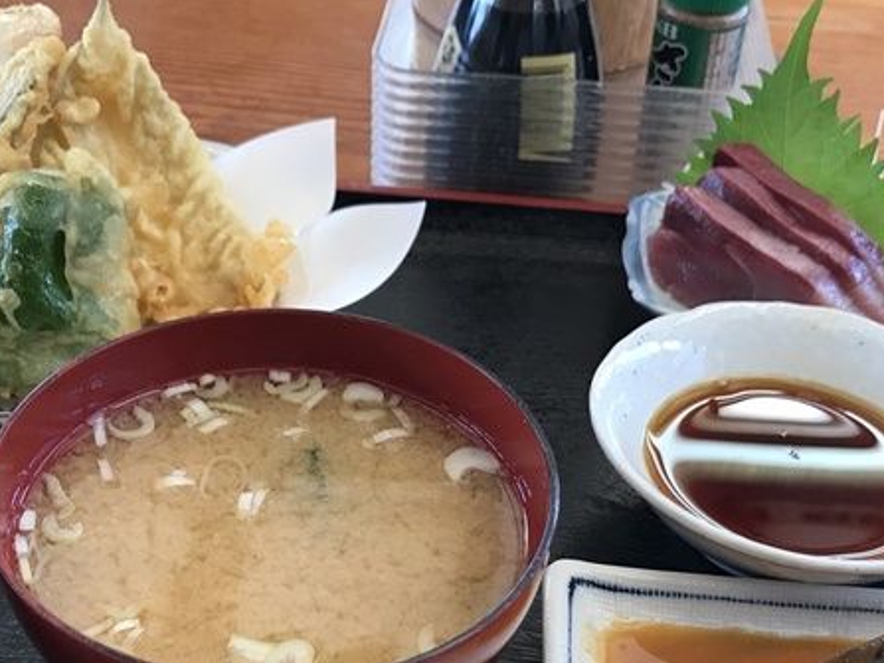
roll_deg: -1.1
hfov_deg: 37.4
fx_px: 1302
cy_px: 508
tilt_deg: -42.4
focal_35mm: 51
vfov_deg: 28.1
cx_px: 375
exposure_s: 1/33
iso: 25
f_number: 1.8
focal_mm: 3.99
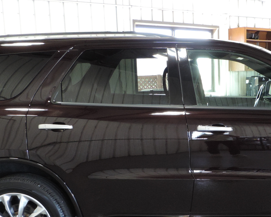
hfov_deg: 31.9
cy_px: 165
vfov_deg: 25.9
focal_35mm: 58
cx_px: 200
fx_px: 465
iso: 280
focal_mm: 4.3
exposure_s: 1/30
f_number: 3
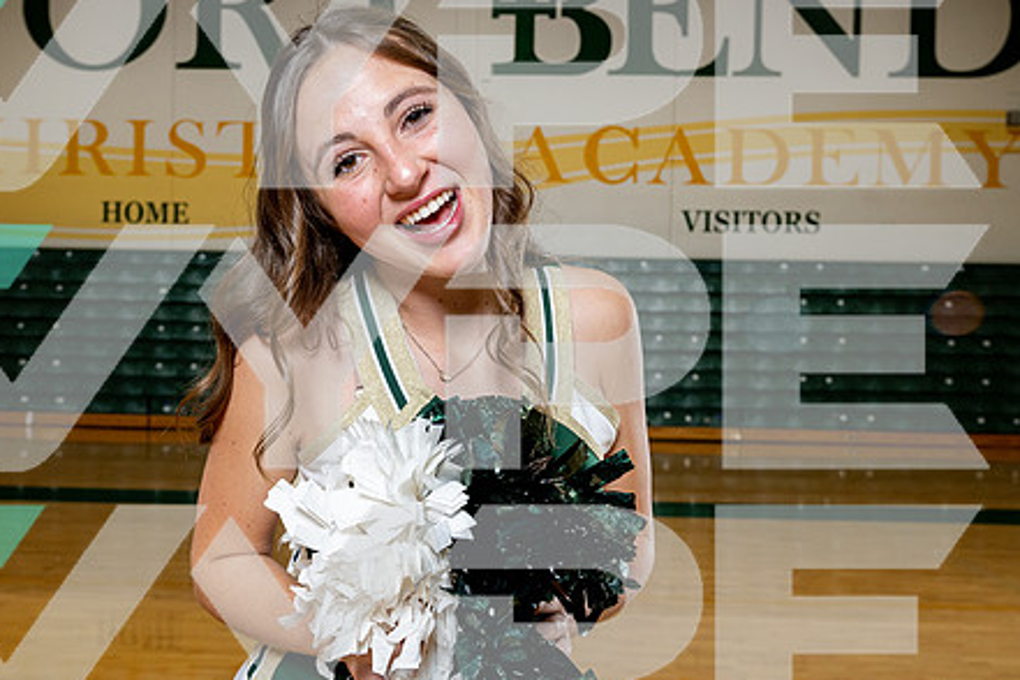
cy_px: 348
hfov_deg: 42.5
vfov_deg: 29.2
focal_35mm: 46
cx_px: 400
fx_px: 1303
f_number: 7.1
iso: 640
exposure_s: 1/250
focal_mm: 35
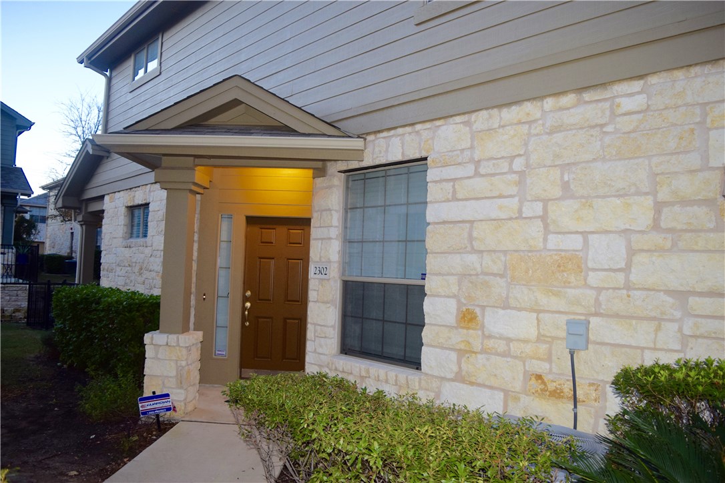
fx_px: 725
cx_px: 362
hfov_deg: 53.1
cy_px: 242
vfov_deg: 36.9
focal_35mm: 36
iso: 800
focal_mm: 24
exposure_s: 1/60
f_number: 4
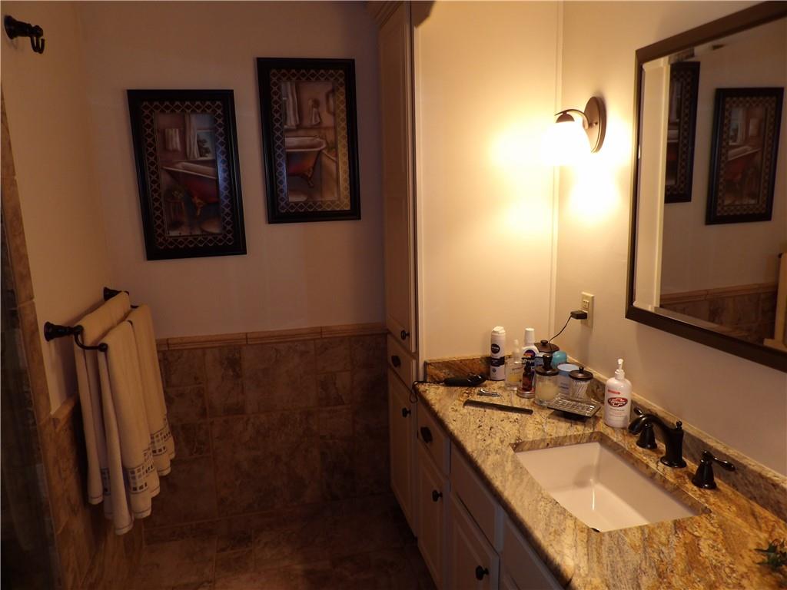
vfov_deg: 56.8
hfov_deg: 71.6
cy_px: 295
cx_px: 394
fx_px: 546
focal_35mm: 24
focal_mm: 4.3
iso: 116
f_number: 2.8
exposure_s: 1/33
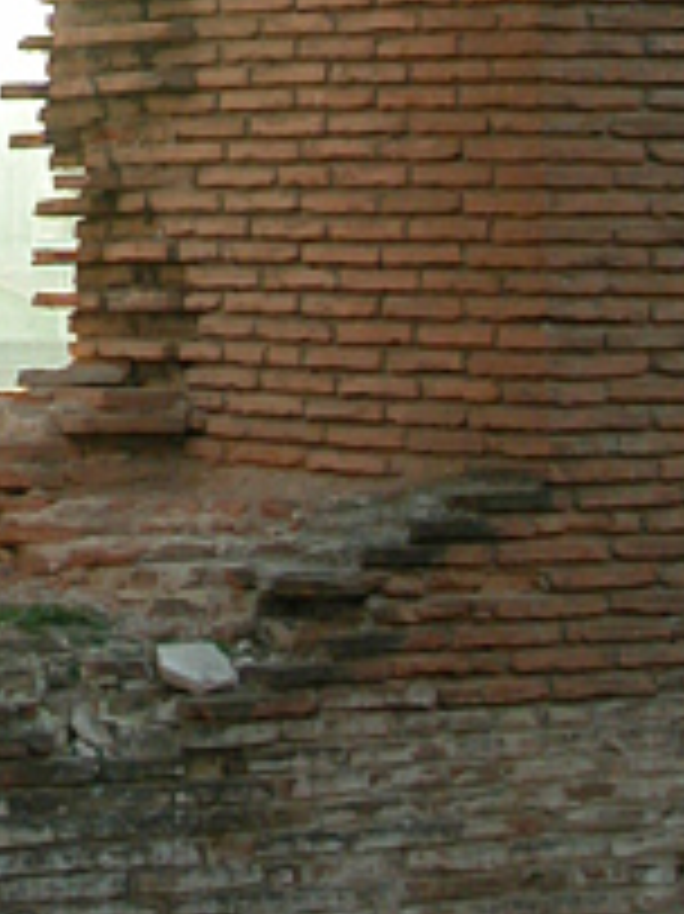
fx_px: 5881
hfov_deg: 6.6
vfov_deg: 8.6
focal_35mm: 223
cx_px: -274
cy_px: -626
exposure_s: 1/95.3
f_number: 3.8
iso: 100
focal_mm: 14.9
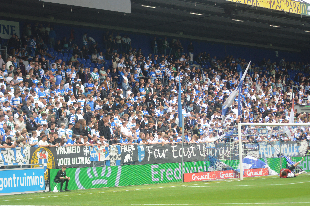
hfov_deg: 19.5
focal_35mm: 105
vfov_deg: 13.0
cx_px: 155
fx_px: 903
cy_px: 103
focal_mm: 70
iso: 400
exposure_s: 1/800
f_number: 4
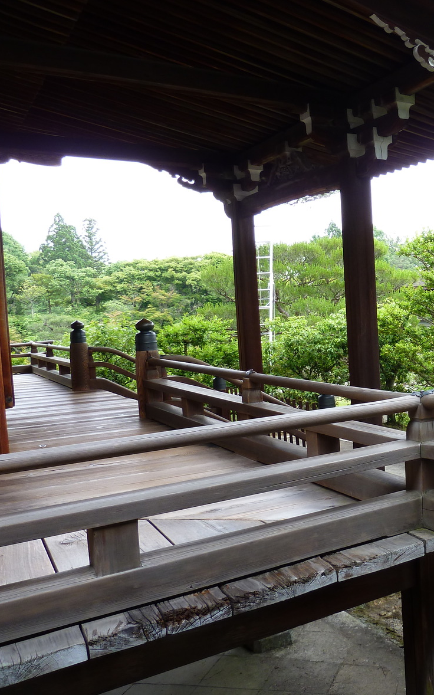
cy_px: 353
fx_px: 681
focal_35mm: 36
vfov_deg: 54.0
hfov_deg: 31.7
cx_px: 466
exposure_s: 1/50
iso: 80
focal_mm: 4.1
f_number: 3.3
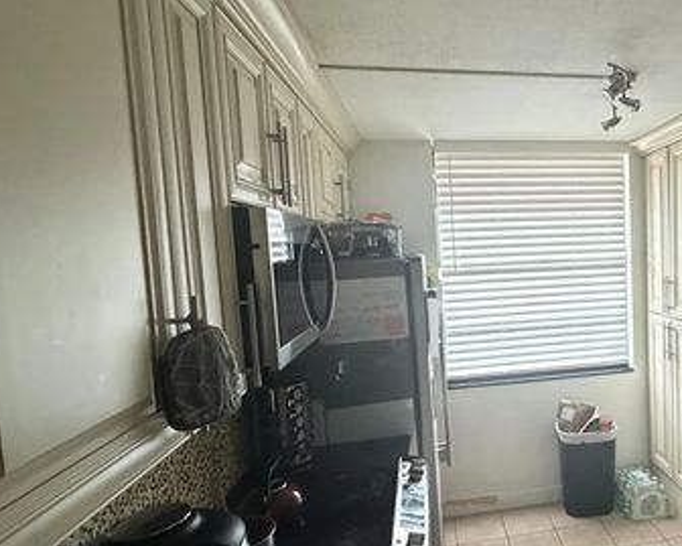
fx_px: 525
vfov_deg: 54.9
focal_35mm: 26
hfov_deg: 60.3
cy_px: 290
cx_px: 552
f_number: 2.2
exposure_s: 1/60
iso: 800
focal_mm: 2.22
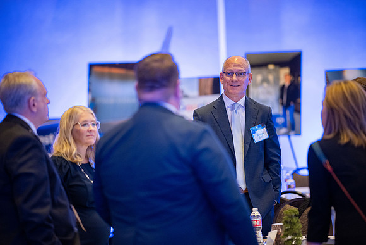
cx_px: 183
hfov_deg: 19.5
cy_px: 122
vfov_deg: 13.0
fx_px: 1068
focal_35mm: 105
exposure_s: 1/200
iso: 2000
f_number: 1.4
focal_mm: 105
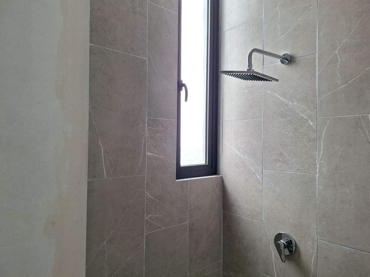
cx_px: 185
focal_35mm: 23
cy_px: 138
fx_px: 246
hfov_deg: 73.9
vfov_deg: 58.9
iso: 64
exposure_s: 1/60
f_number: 1.8
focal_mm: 5.54
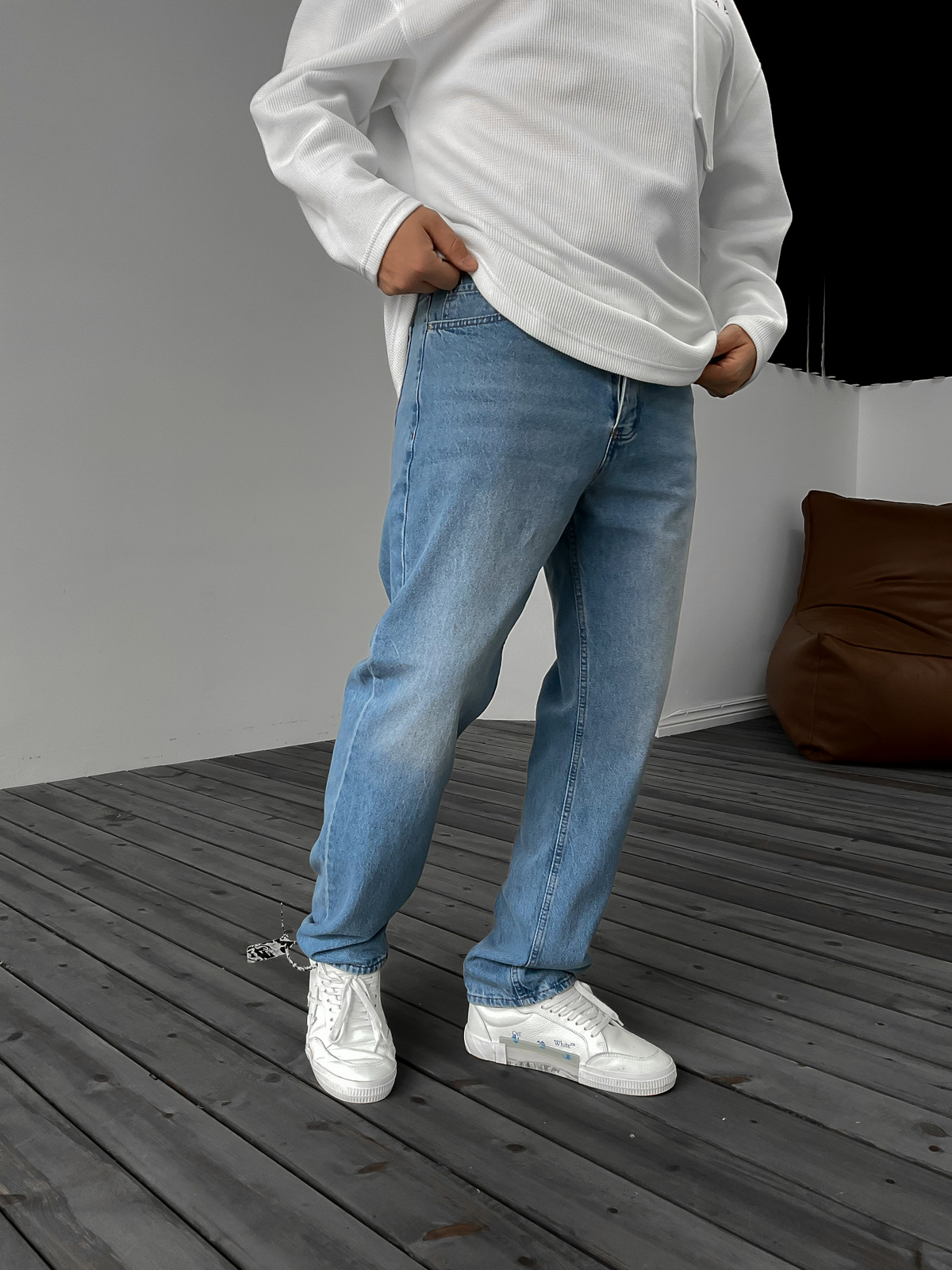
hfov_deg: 48.2
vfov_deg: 61.7
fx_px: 1063
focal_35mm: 29
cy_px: 635
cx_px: 476
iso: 64
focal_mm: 3
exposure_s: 1/120
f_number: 1.8
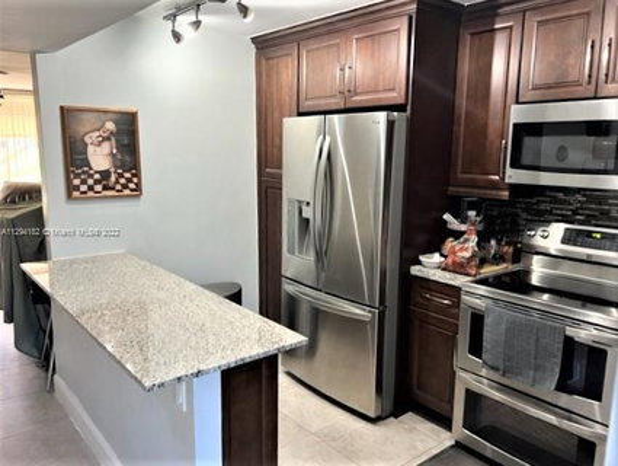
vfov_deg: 53.2
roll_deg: +1.9
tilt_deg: -9.8
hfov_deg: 67.2
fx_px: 465
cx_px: 309
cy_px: 233
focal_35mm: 26
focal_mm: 5.7
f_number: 1.5
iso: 125
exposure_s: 1/60
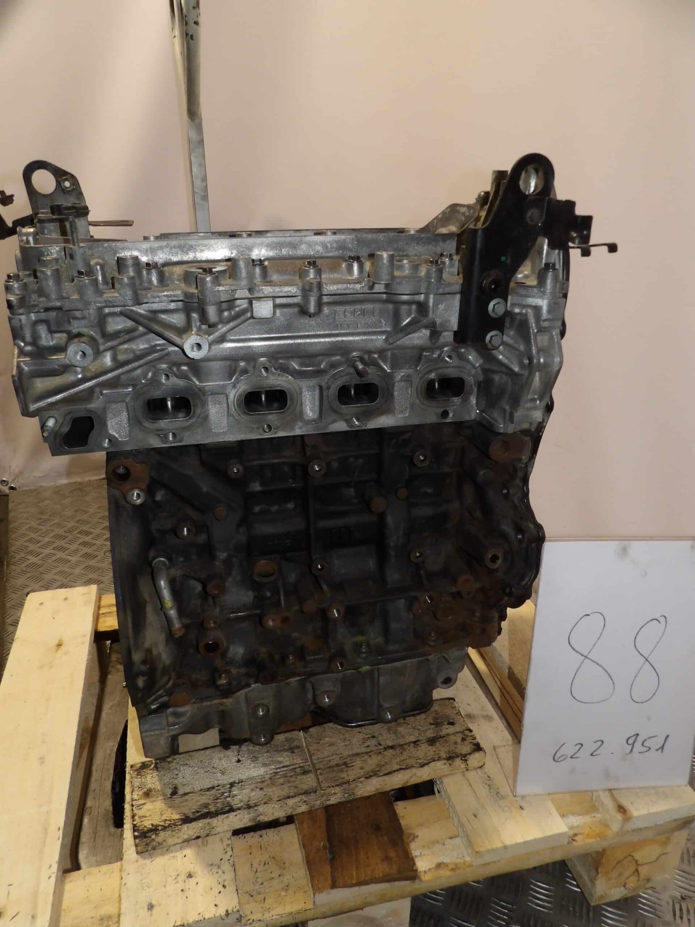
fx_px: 642
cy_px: 464
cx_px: 348
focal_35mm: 24
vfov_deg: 71.6
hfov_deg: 56.8
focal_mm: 4.3
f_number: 3.2
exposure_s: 1/60
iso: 200
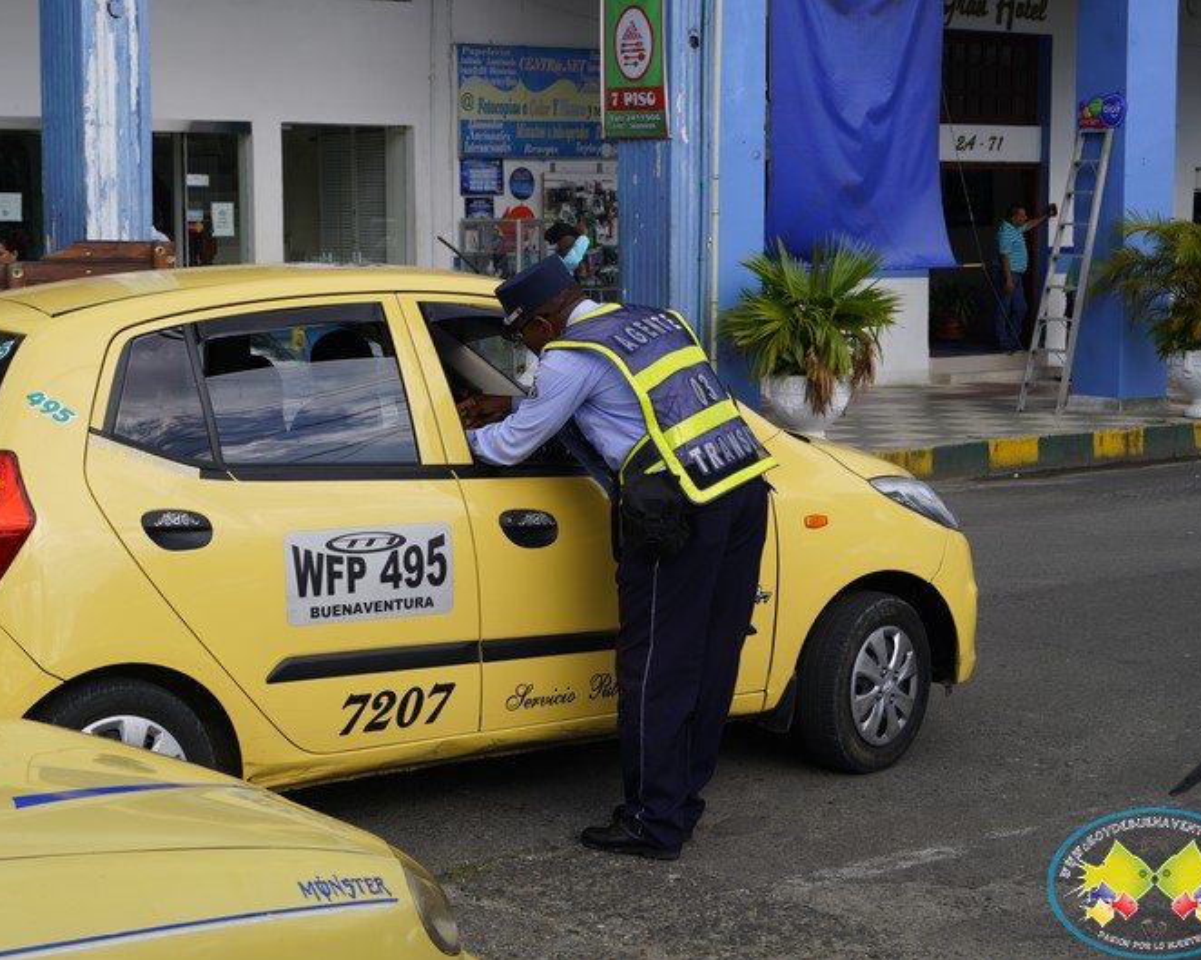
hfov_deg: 31.7
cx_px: 544
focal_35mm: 60
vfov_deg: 25.5
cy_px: 482
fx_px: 2116
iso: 80
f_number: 5.6
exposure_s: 1/200
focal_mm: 35
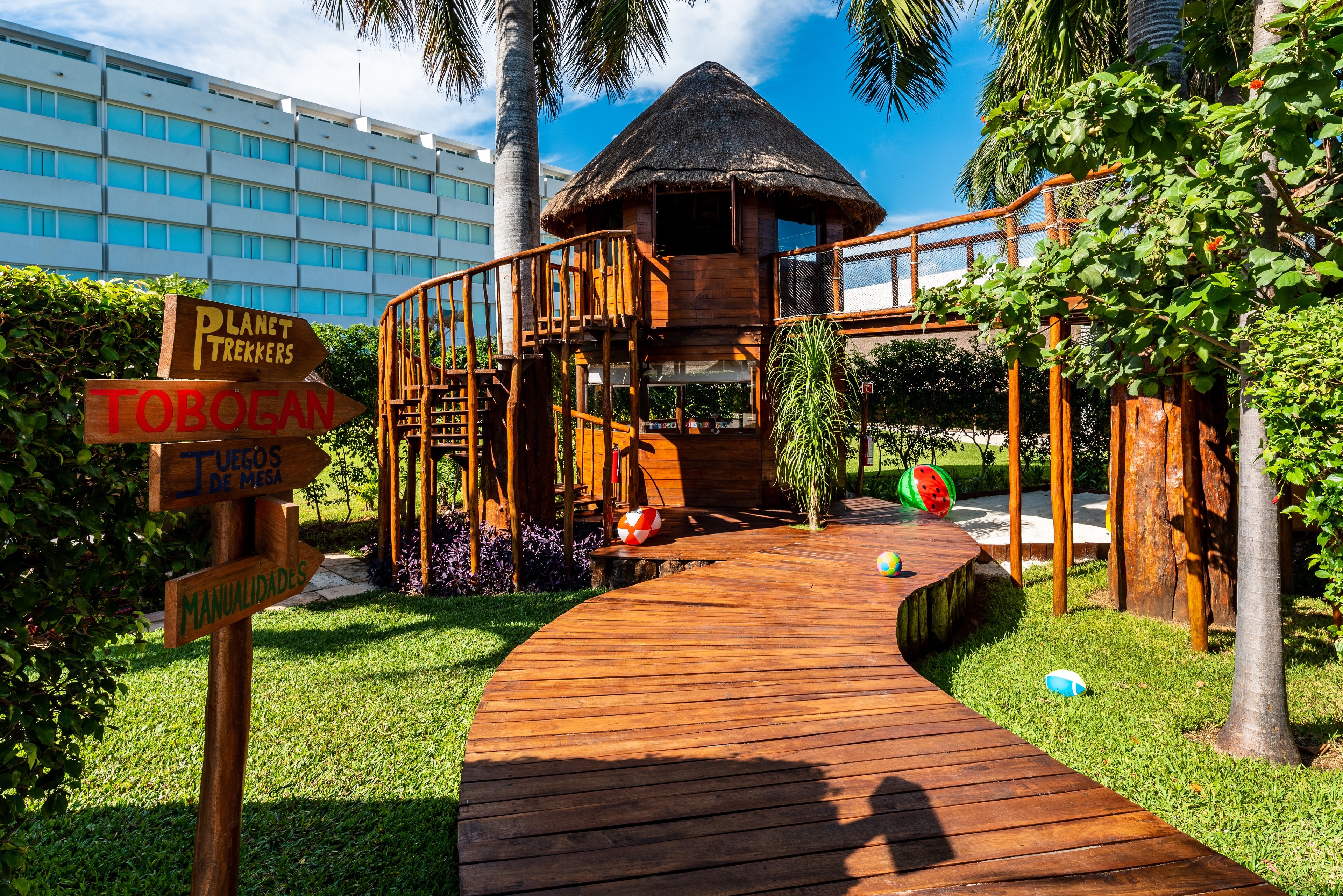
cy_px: 448
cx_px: 672
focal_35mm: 19
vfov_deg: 64.6
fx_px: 709
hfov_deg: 86.9
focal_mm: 19
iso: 100
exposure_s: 1/100
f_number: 11
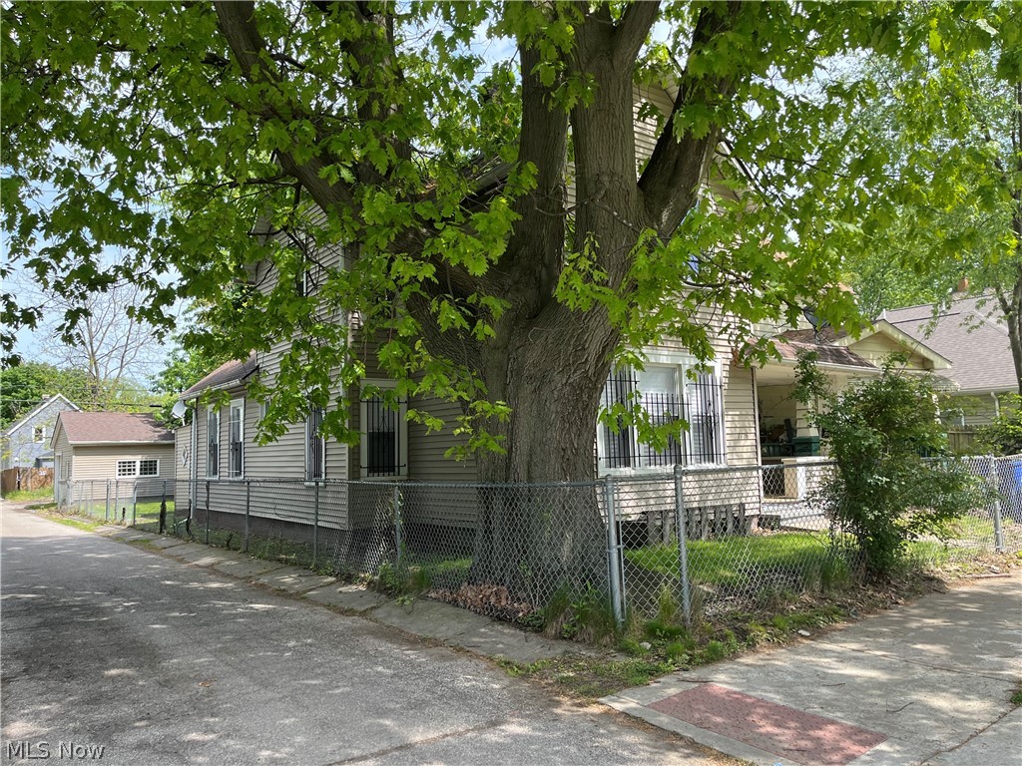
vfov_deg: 53.1
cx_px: 511
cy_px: 383
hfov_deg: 67.3
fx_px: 768
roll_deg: -1.4
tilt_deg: +3.8
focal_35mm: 26
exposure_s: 1/821
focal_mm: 5.1
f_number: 1.6
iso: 50
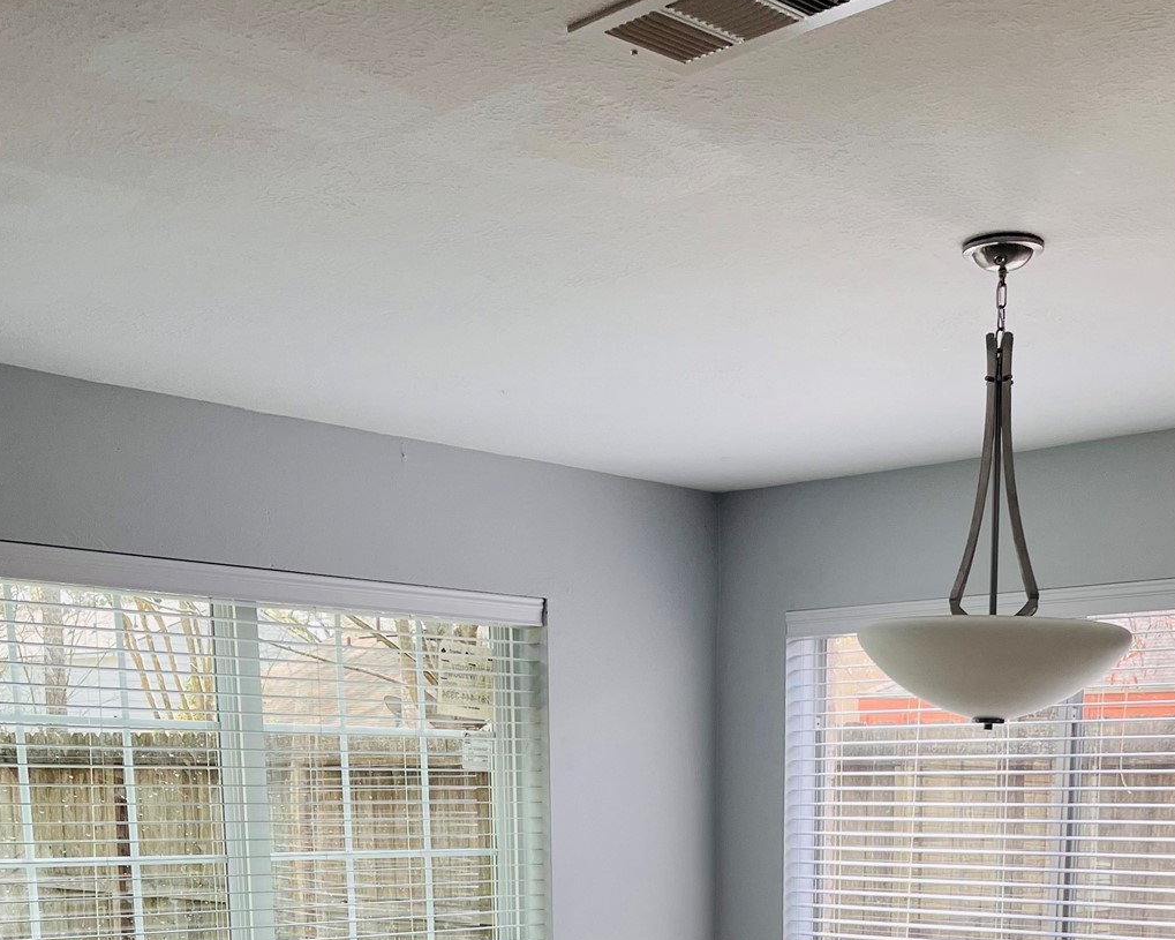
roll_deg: +0.1
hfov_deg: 36.4
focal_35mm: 51
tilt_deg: -13.7
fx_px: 1773
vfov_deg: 26.2
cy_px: 1155
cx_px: 750
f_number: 1.6
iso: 50
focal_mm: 5.1
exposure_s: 1/369
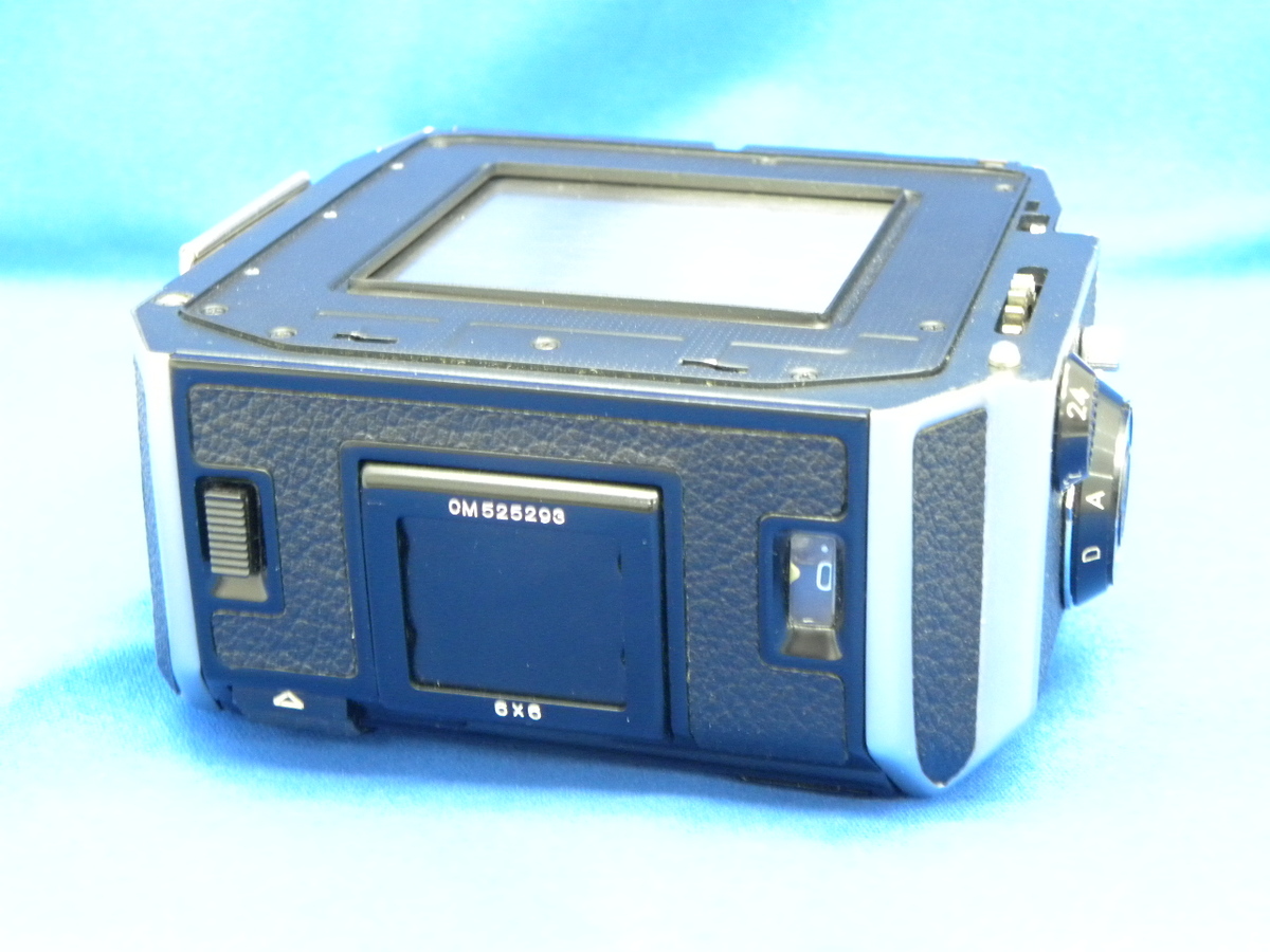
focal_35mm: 66
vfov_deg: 22.3
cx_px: 635
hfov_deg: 29.4
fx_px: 2421
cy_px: 476
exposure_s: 1/9.7
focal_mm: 11.8
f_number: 3.5
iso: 400
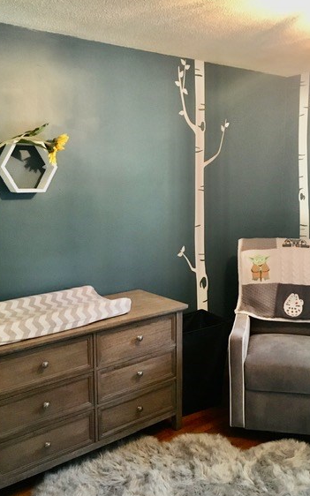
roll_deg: +0.4
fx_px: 473
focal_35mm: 35
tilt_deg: -8.7
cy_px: 252
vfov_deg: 55.3
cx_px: 171
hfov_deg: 36.2
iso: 250
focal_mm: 4.15
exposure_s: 1/15
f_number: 2.2
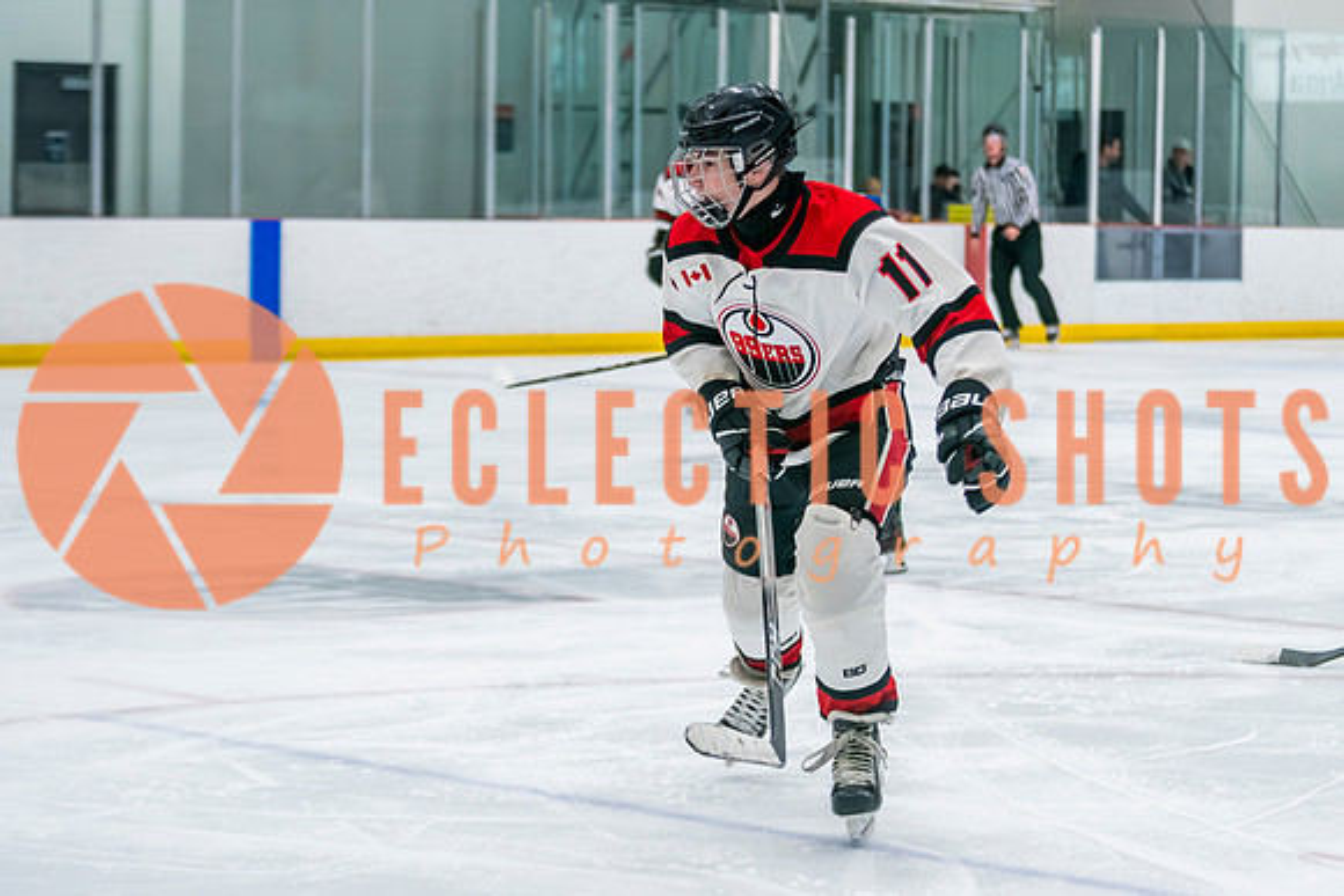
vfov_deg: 12.1
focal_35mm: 114
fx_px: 4244
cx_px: 896
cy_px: 389
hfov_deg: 17.9
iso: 1600
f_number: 2.8
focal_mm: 75
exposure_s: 1/640
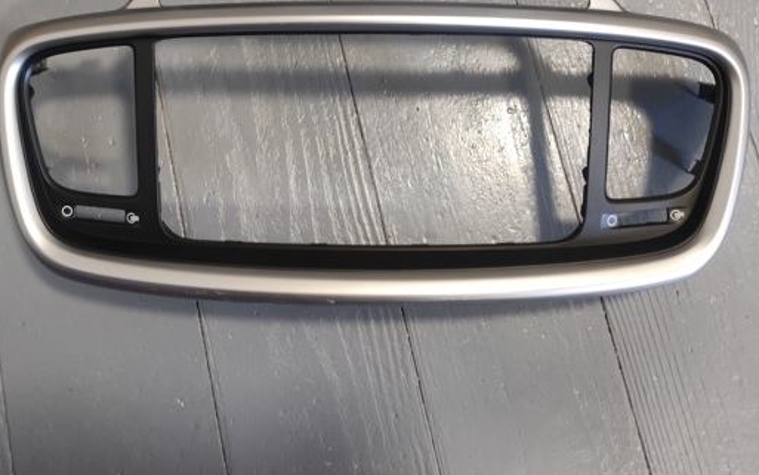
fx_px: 683
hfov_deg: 58.0
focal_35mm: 33
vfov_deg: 37.5
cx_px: 339
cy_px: 126
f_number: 1.79
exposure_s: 1/33
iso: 1455
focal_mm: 4.7
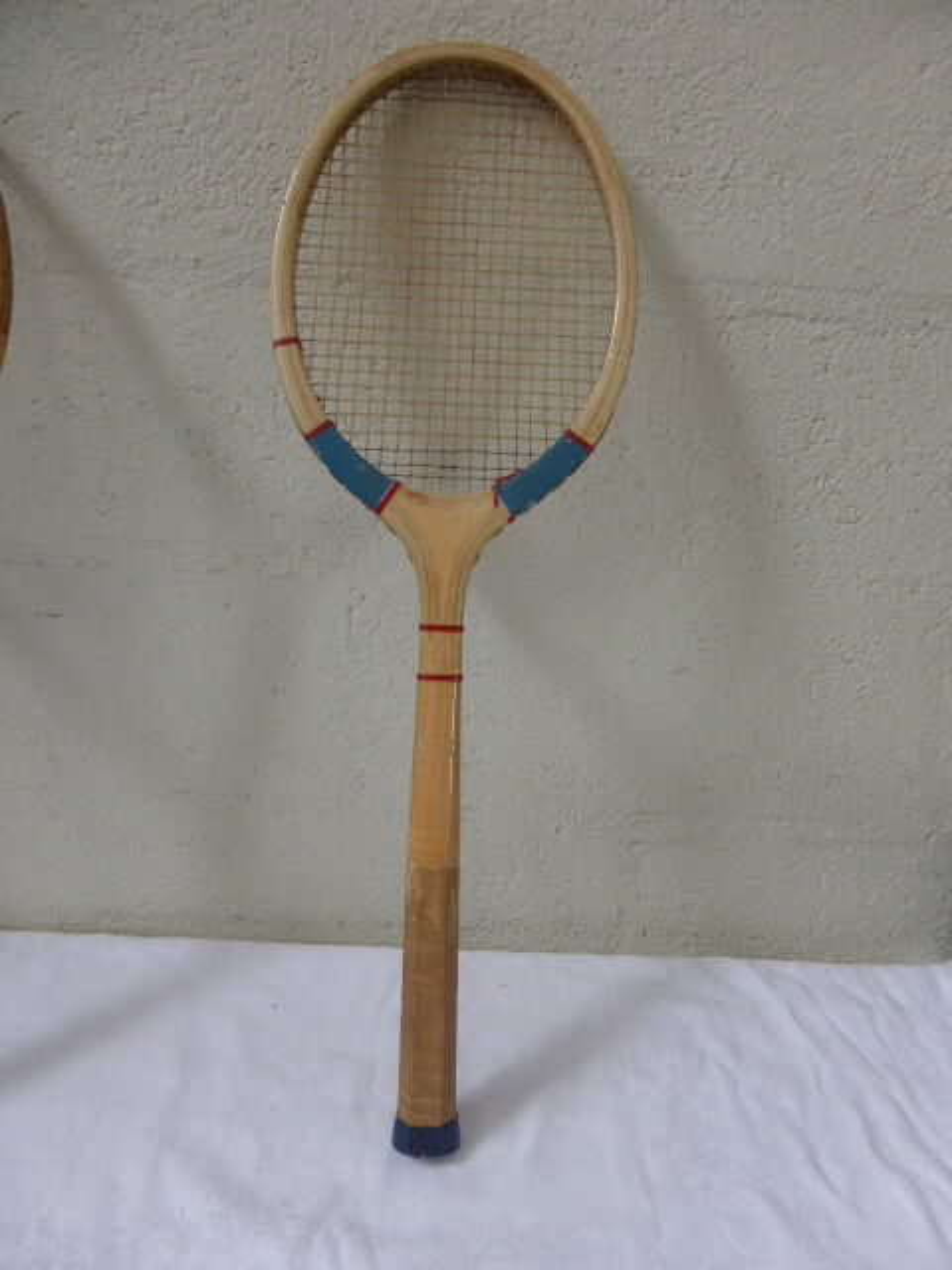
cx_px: 476
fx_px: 917
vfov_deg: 69.4
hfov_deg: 54.9
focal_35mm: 25
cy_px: 635
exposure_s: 1/60
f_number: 3.3
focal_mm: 4.3
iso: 160
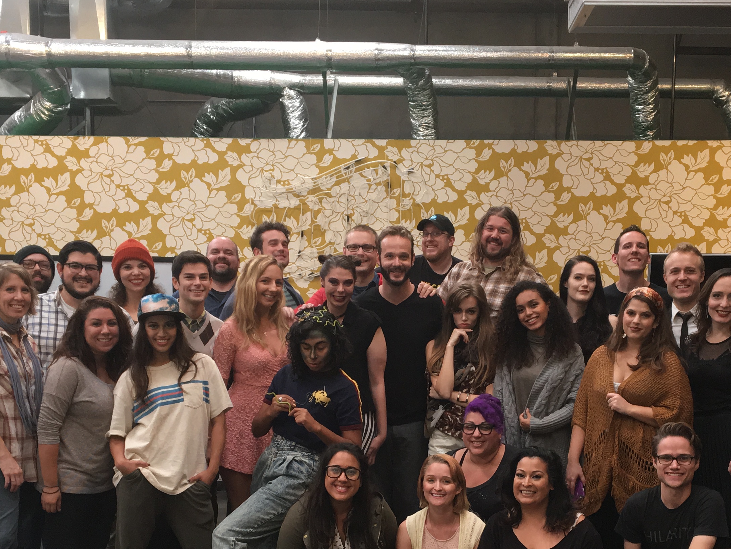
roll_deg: -0.7
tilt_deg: -6.2
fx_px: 1140
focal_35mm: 54
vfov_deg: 26.4
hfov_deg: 35.5
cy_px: 455
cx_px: 425
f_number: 2.2
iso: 64
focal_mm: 4.15
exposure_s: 1/30
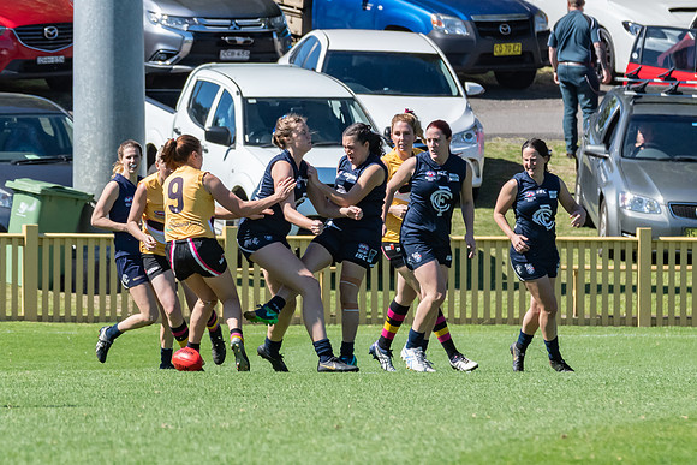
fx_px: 14556
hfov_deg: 2.7
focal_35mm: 752
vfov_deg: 1.8
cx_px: 300
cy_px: 207
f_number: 10
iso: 800
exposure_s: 1/2000
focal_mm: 320
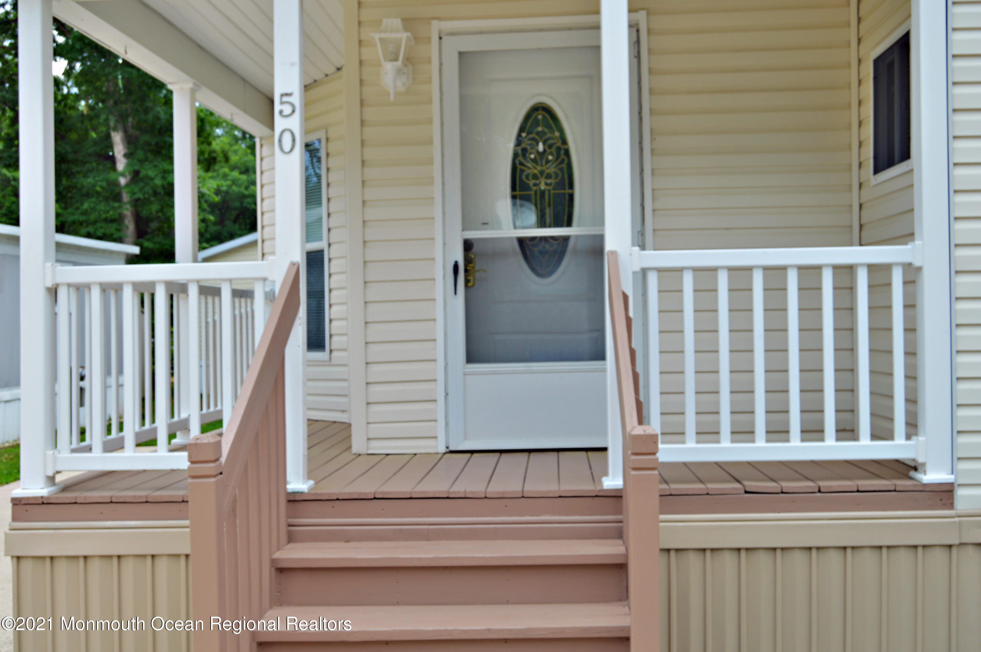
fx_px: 980
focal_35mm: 36
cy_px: 326
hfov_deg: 53.2
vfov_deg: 36.8
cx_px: 490
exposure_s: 1/200
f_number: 7.1
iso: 100
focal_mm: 24
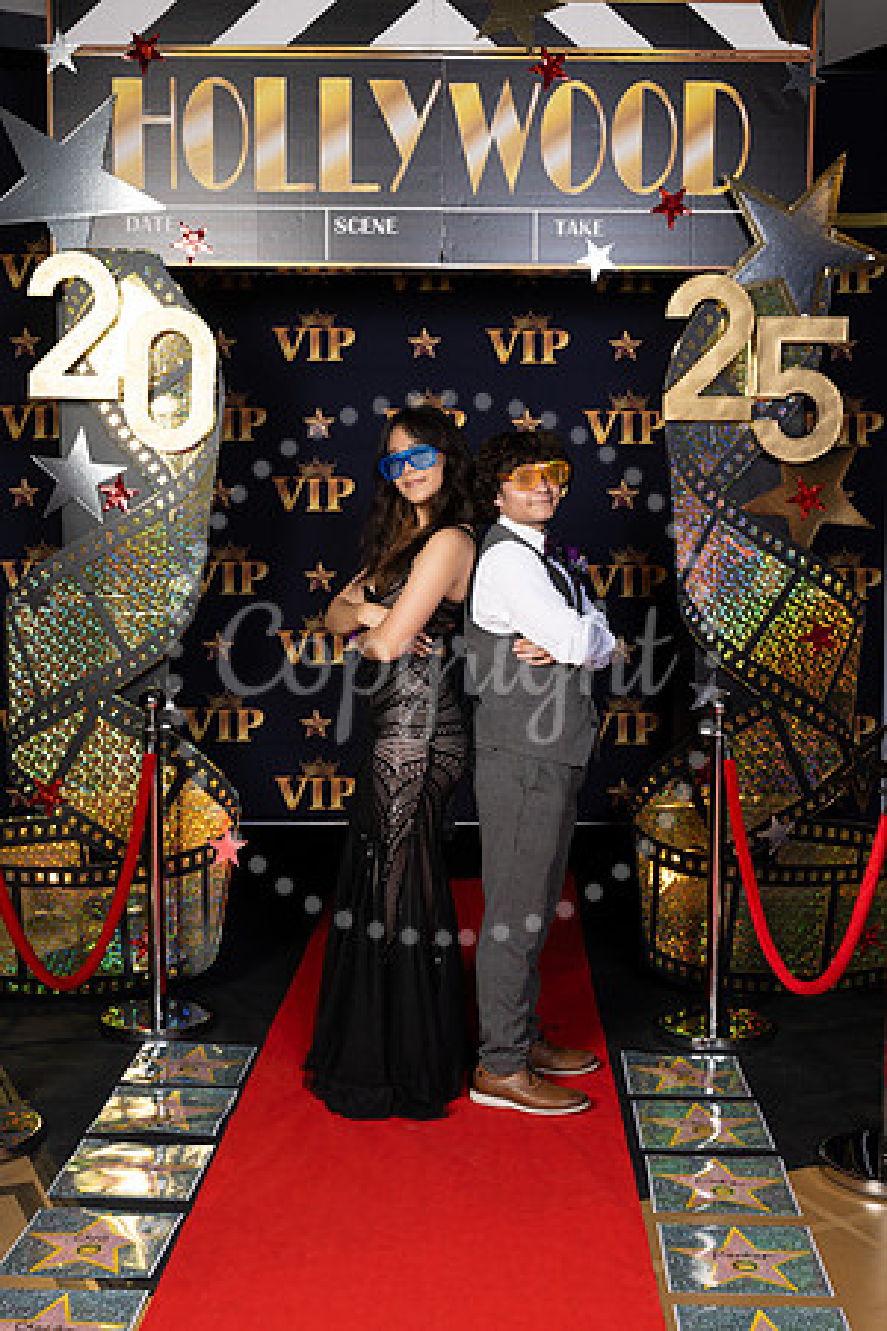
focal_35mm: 44
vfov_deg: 44.5
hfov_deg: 30.5
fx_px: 1626
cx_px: 444
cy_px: 666
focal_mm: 44
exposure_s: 1/100
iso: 320
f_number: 8
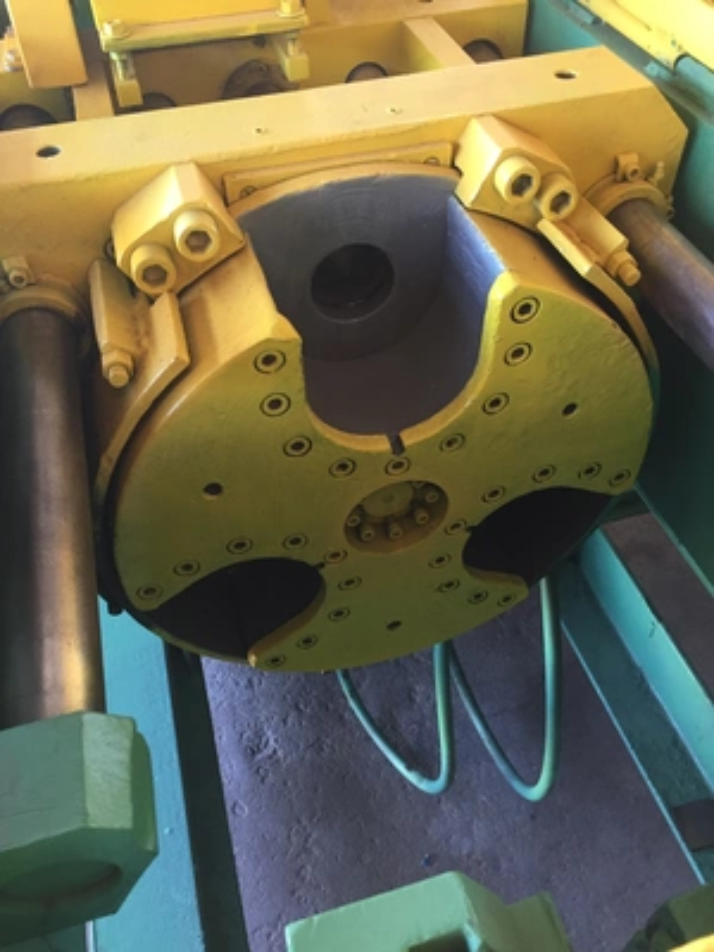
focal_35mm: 29
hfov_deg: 48.2
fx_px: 798
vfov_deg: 61.7
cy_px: 476
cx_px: 357
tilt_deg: -48.6
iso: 50
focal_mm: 4.15
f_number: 2.2
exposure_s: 1/30
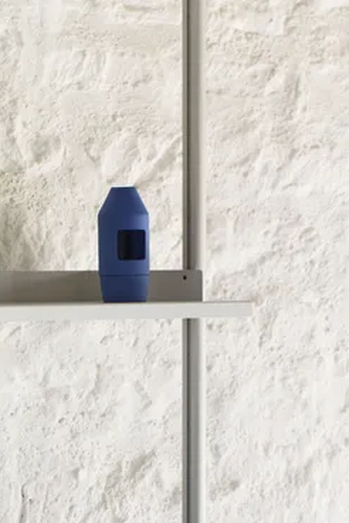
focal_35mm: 256
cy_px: 310
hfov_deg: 5.4
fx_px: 3722
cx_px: -41
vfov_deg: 8.0
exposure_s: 1/13
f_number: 9
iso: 100
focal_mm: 105
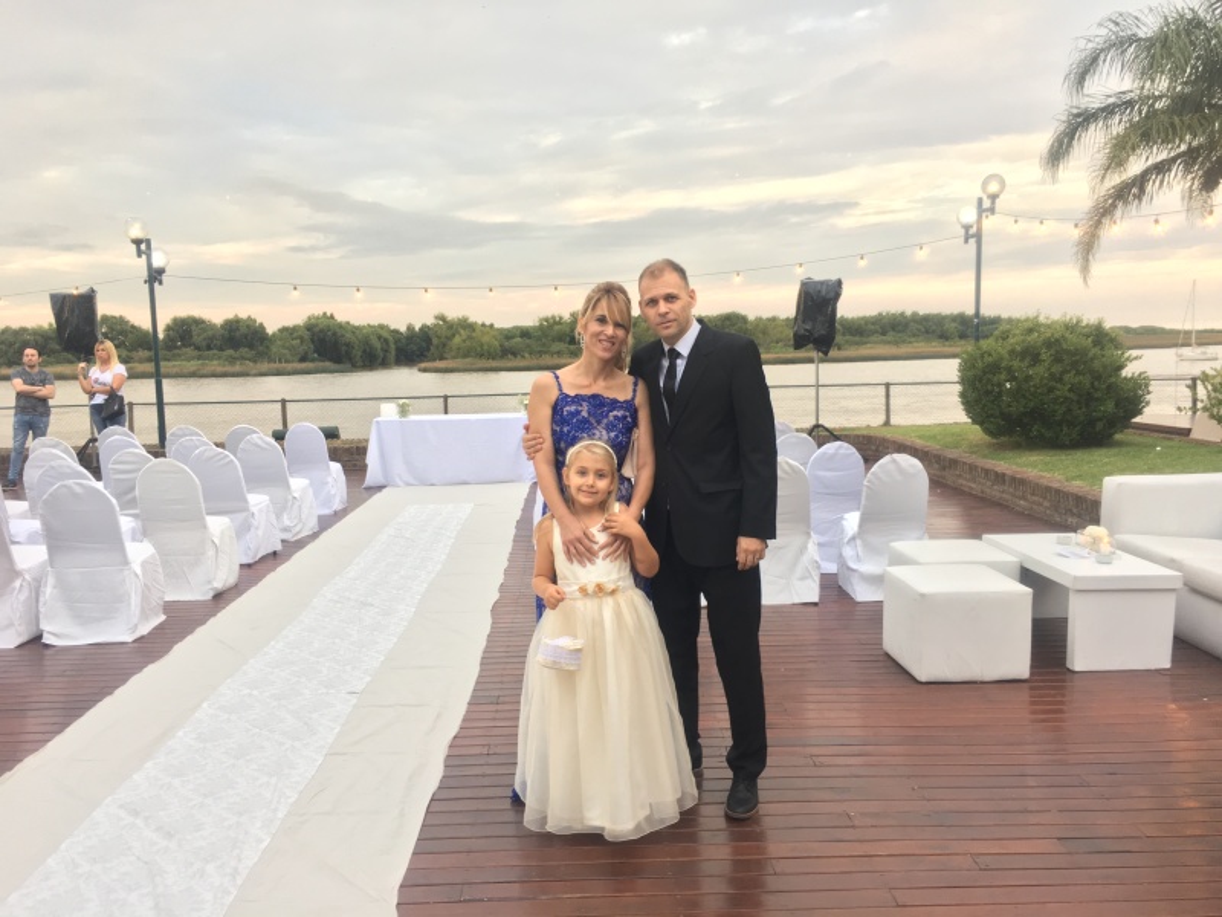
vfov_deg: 48.2
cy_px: 458
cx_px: 611
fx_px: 1024
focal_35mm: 29
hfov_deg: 61.7
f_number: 2.2
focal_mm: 4.15
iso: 32
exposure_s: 1/33
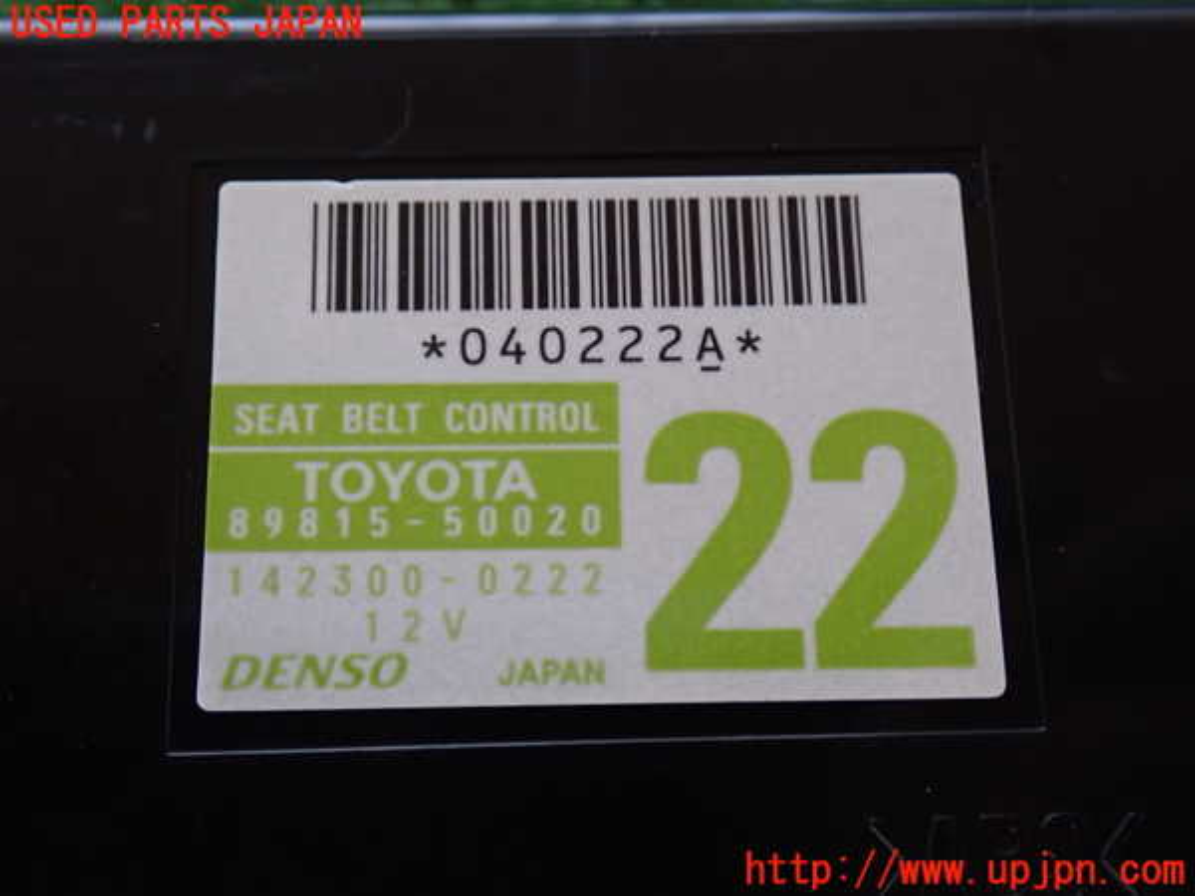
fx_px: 1623
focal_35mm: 47
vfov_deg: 30.9
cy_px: 448
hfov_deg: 40.4
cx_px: 598
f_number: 3.1
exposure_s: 1/50
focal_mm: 8.4
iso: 400
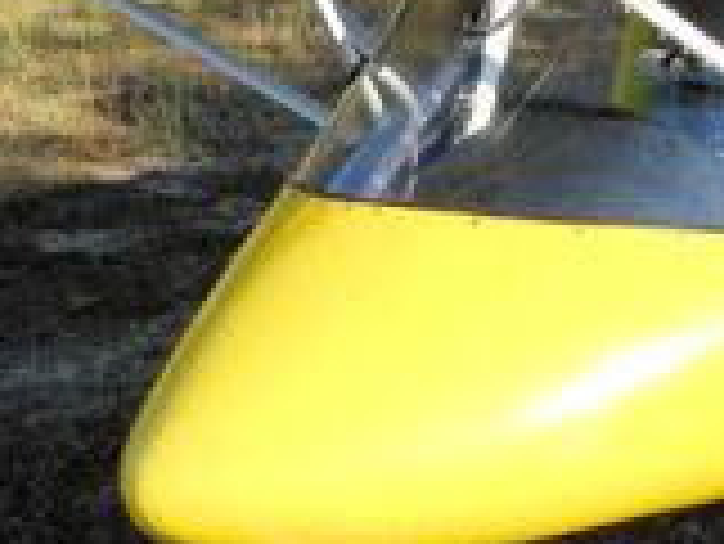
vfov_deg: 15.8
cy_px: 90
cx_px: 472
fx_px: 1947
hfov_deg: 21.0
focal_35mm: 93
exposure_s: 1/500
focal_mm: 4.5
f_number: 3.7
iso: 80
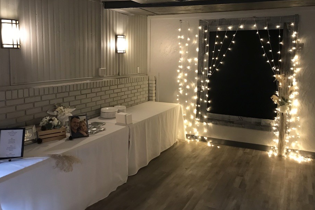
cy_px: 91
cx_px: 159
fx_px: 262
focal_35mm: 30
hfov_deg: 61.9
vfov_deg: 43.5
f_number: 1.8
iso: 100
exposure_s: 1/9
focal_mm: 3.99
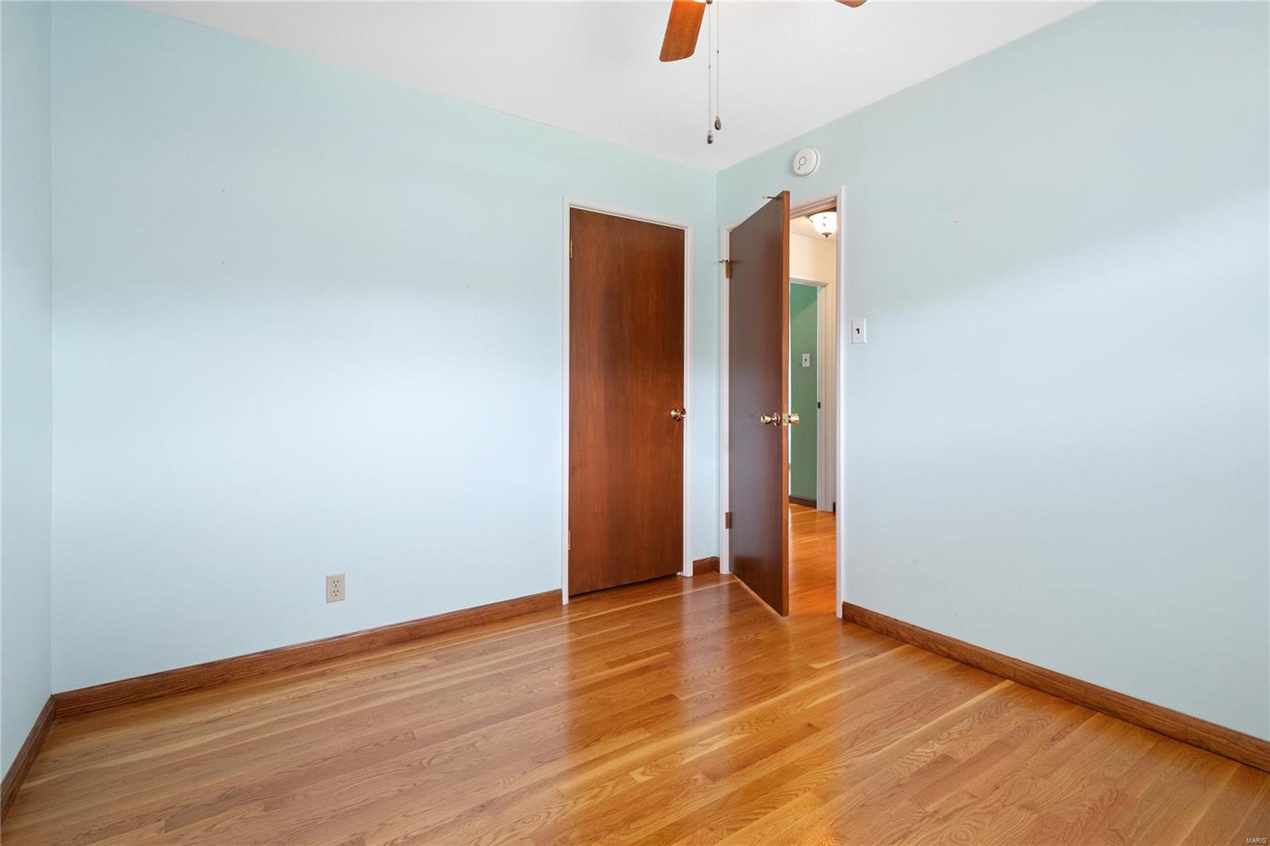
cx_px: 635
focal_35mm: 16
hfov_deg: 96.7
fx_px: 564
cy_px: 423
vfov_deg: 73.7
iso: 400
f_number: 8
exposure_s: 1/2.5
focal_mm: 8
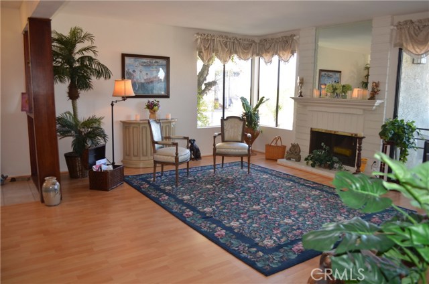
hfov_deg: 67.5
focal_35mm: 27
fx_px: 321
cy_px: 142
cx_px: 214
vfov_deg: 47.7
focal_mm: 18
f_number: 3.5
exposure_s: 1/125
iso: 320
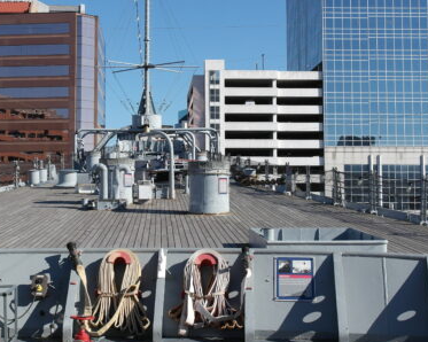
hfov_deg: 32.4
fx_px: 734
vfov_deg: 26.2
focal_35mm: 58
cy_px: 138
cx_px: 166
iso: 100
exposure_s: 1/320
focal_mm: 20
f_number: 7.1
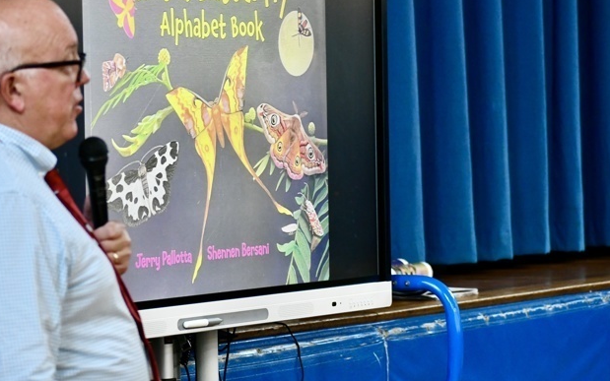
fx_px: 3109
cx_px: 226
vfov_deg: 7.0
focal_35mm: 187
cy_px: 131
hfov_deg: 11.2
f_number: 5
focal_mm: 95
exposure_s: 1/100
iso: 3200
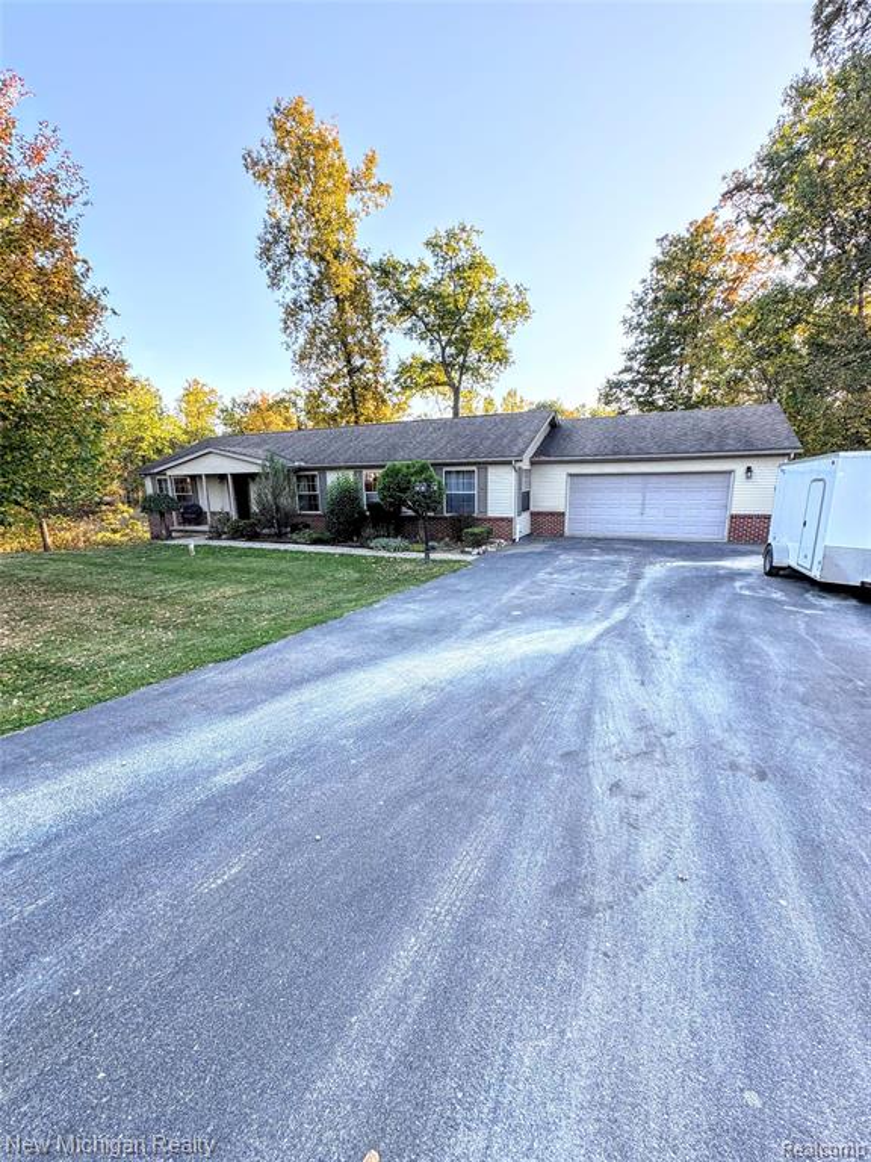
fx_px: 470
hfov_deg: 85.7
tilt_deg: -11.5
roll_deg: +1.8
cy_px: 581
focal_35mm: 14
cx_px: 436
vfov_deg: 102.1
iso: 40
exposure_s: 1/145
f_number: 2.2
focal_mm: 2.22
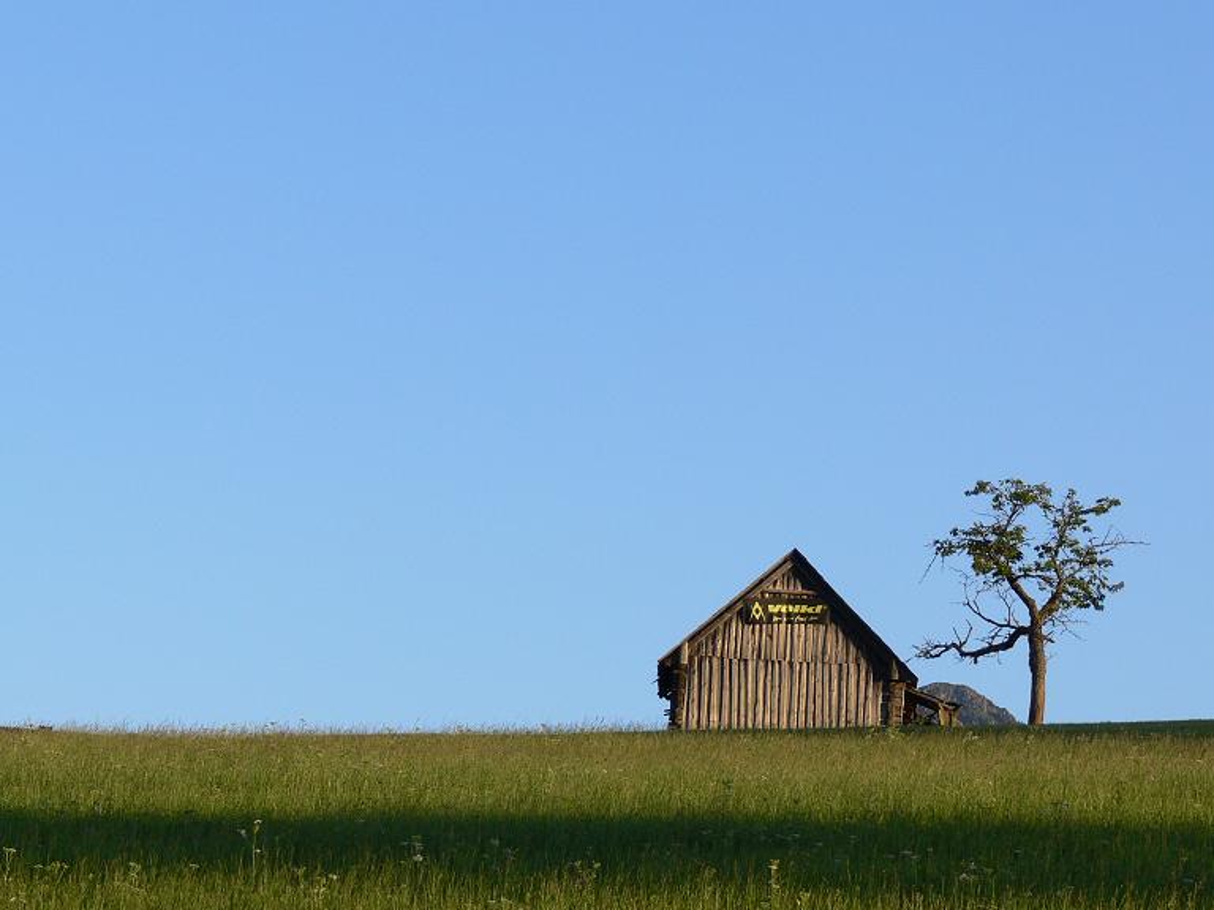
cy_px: 455
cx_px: 607
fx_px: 5226
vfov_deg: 10.0
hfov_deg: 13.3
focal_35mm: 149
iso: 100
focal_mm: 24.7
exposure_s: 1/200
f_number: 5.6
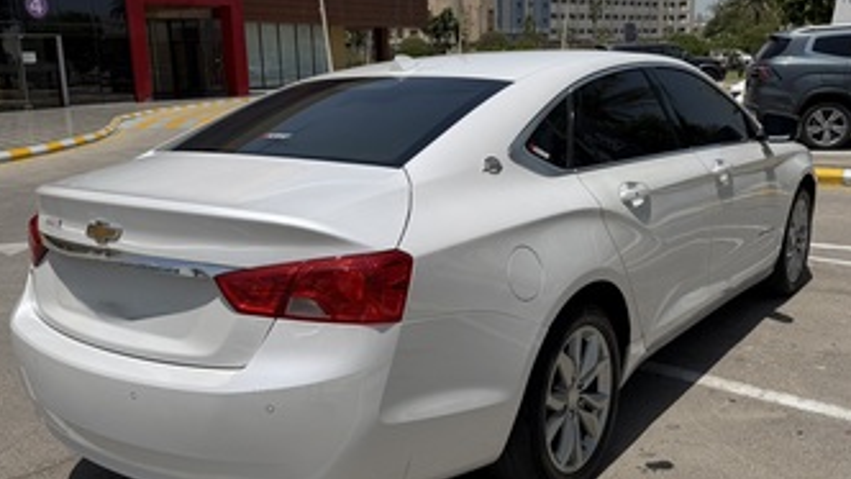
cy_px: 247
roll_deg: +1.1
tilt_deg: -13.1
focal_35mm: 36
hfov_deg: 55.3
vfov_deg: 32.9
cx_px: 422
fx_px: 813
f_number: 1.78
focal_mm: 6.76
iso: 80
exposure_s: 1/11905
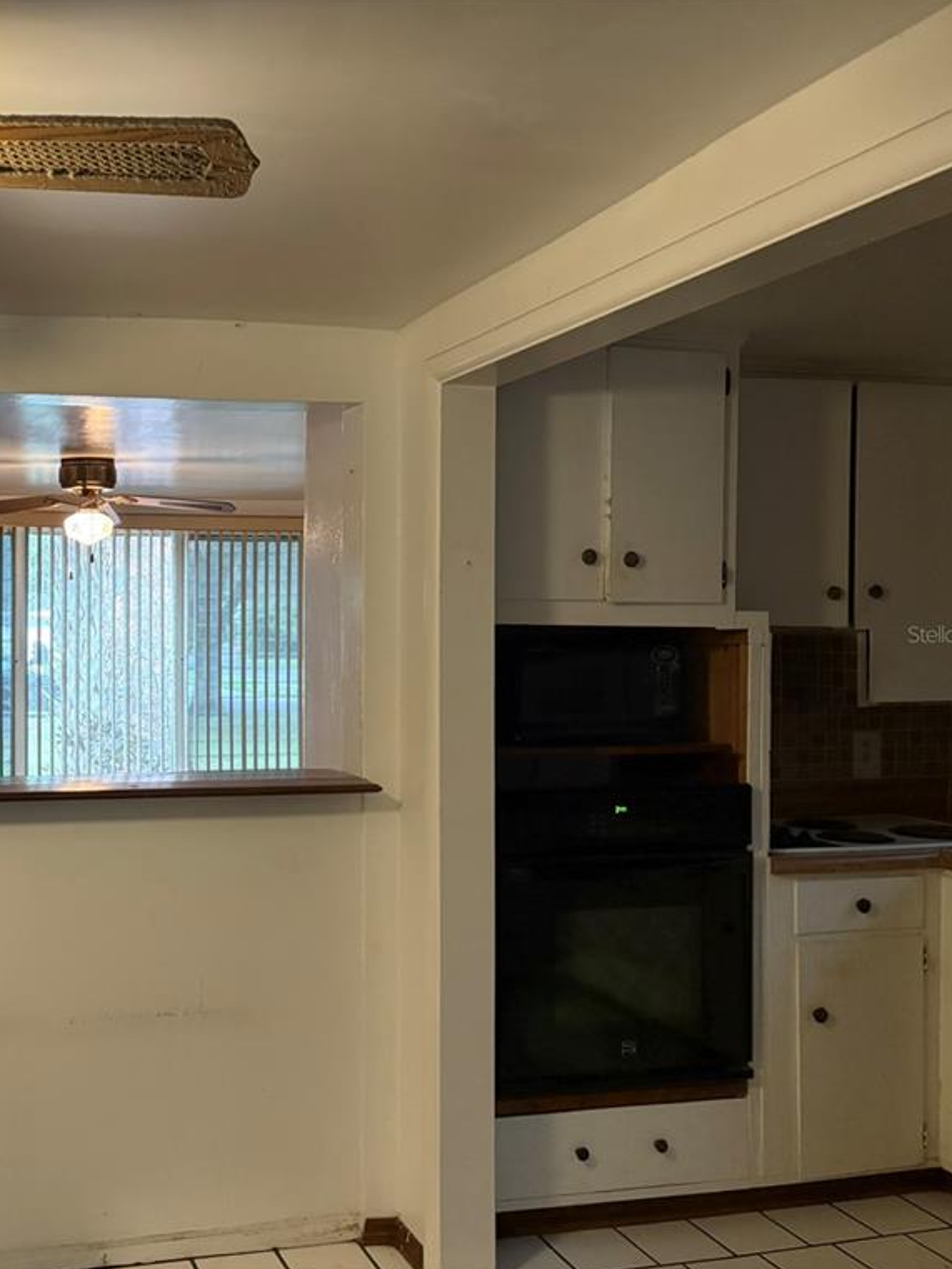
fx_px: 1283
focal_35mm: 35
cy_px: 634
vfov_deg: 52.6
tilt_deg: +0.9
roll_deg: +0.1
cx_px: 155
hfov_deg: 38.7
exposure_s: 1/60
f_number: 1.6
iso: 320
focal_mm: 5.96
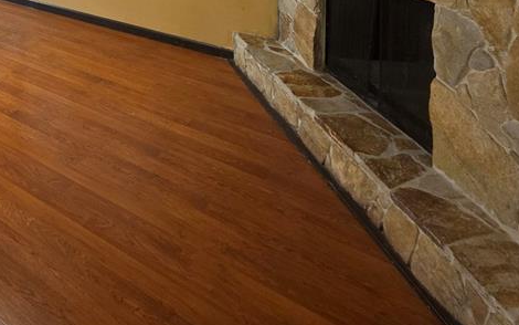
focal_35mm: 30
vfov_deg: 32.3
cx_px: 100
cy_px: -92
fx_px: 424
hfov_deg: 57.9
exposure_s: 1/60
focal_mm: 2.2
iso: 320
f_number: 1.9
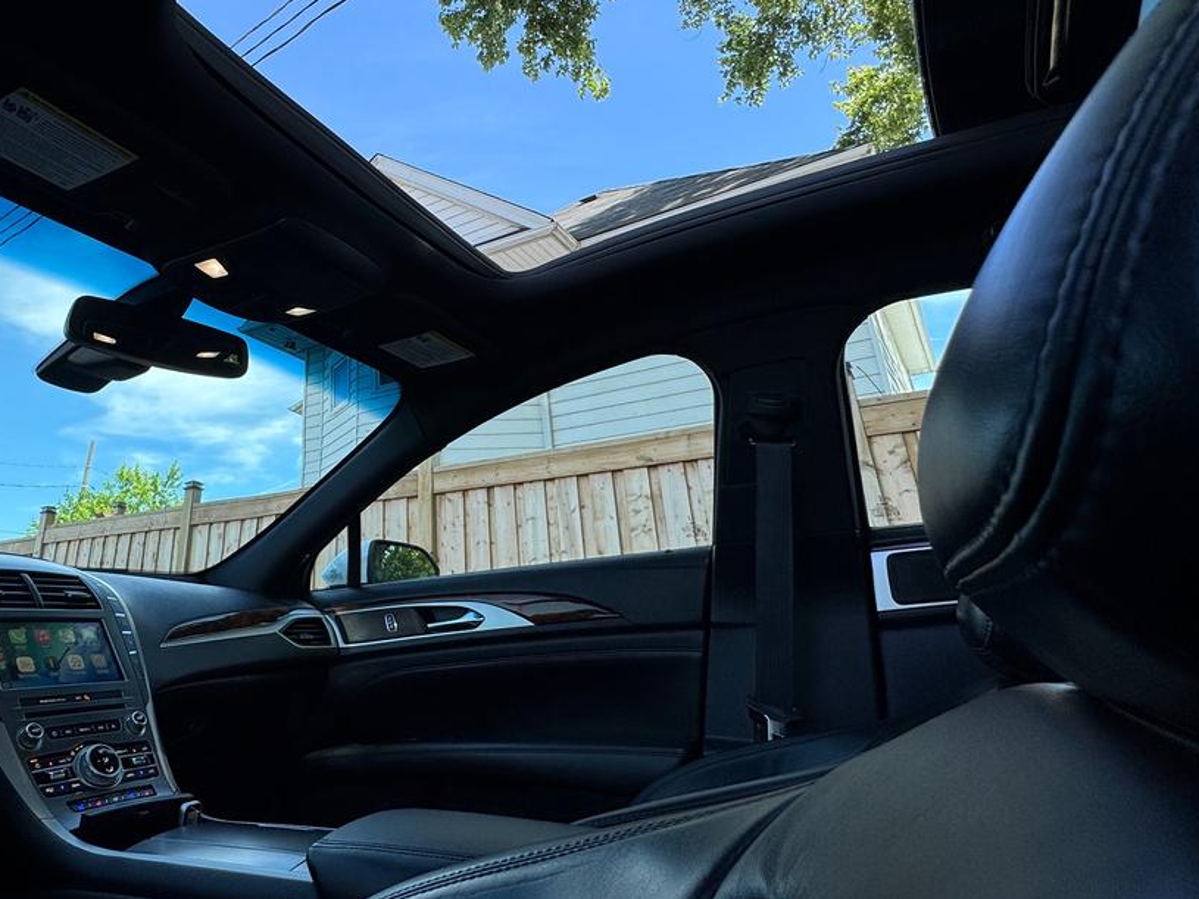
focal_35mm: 22
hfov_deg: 73.0
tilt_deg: +23.4
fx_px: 762
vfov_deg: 60.1
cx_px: 357
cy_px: 327
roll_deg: -1.5
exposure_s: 1/620
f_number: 2.2
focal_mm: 2.22
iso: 50
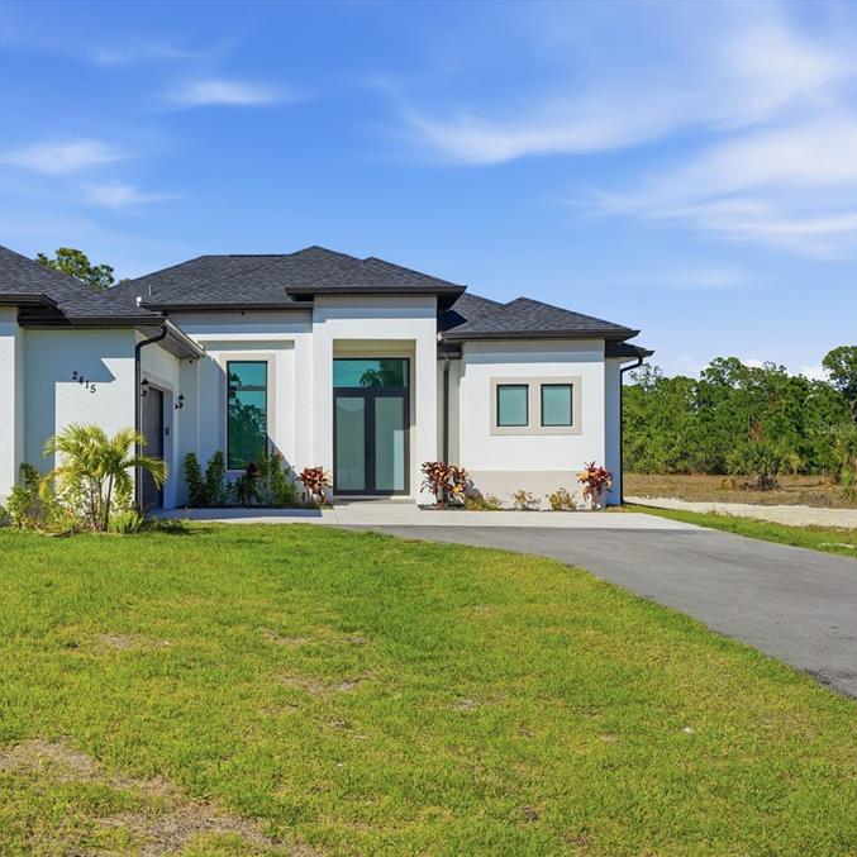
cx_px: 242
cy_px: 428
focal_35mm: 45
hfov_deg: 36.9
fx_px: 1260
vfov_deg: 37.6
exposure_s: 1/6400
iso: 400
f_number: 9
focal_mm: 35
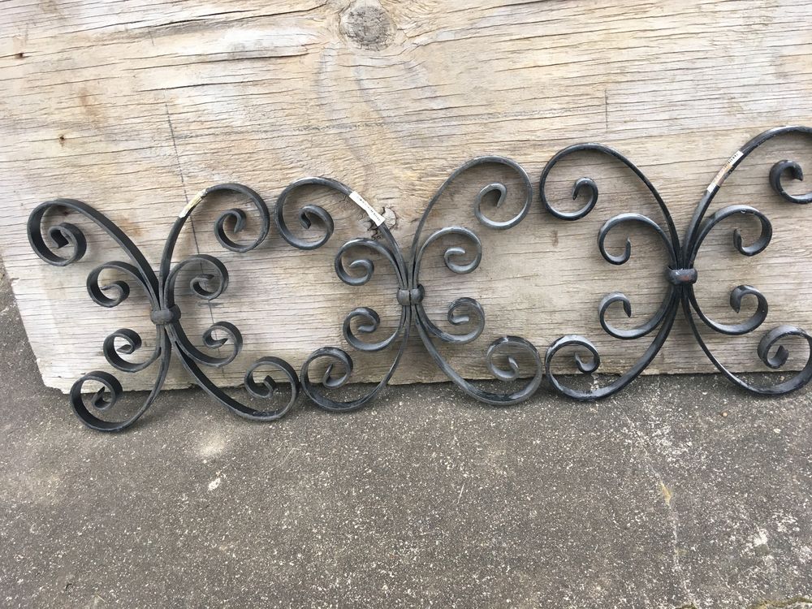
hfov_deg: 61.7
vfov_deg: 48.2
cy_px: 304
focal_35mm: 29
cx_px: 406
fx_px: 680
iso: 25
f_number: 2.2
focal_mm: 4.15
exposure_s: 1/33
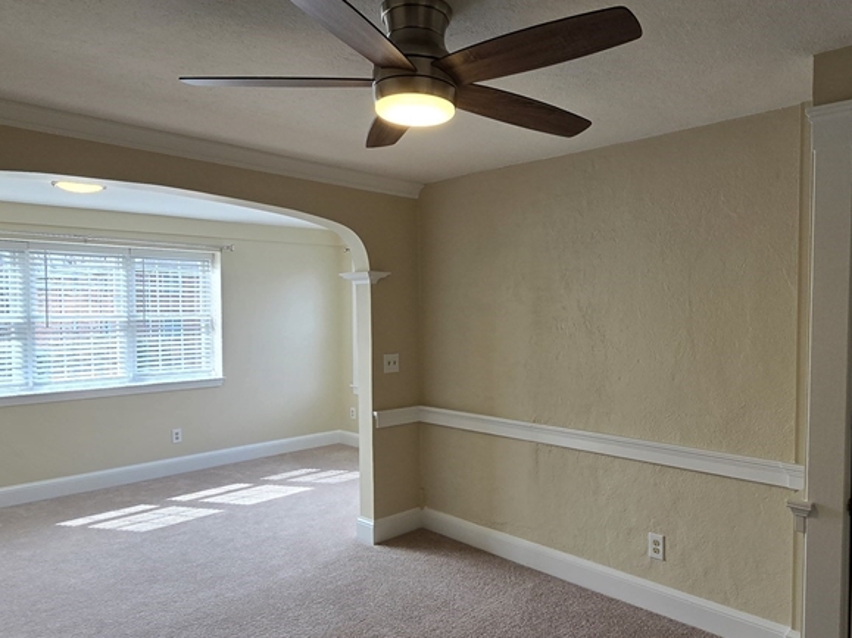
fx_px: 566
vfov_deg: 58.8
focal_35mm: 23
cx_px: 483
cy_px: 331
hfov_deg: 73.6
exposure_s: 1/129
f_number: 2.2
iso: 50
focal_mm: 2.2
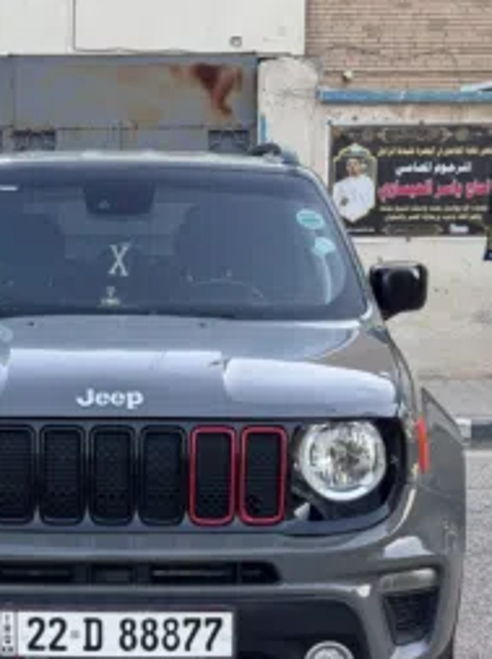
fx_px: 1444
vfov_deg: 25.7
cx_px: 112
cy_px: 391
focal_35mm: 76
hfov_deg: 19.2
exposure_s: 1/51
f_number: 1.78
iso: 64
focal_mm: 6.76
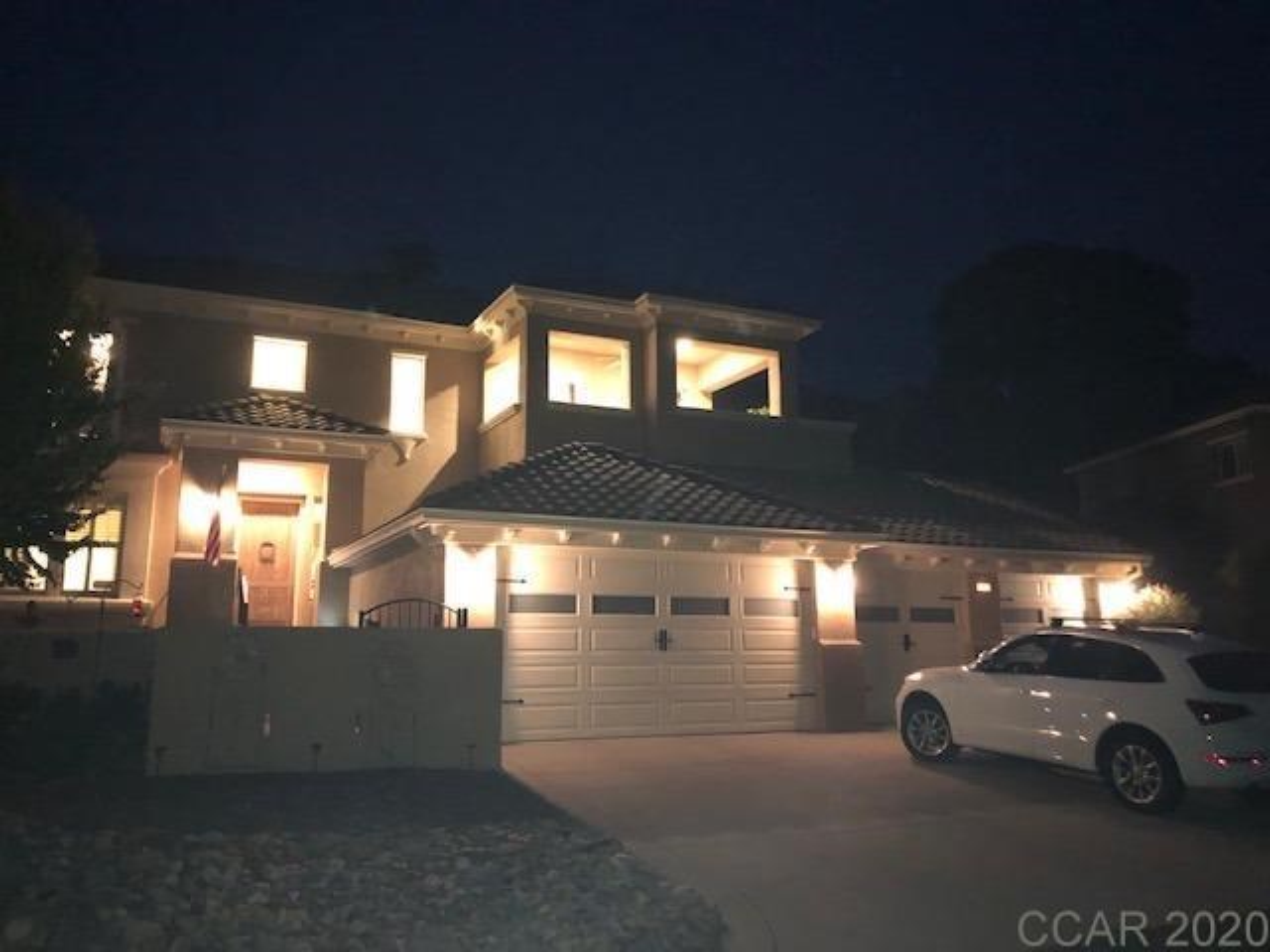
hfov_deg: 63.4
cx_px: 635
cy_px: 476
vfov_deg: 49.7
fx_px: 1027
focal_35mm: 28
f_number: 1.8
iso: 800
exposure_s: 1/4
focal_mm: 3.99
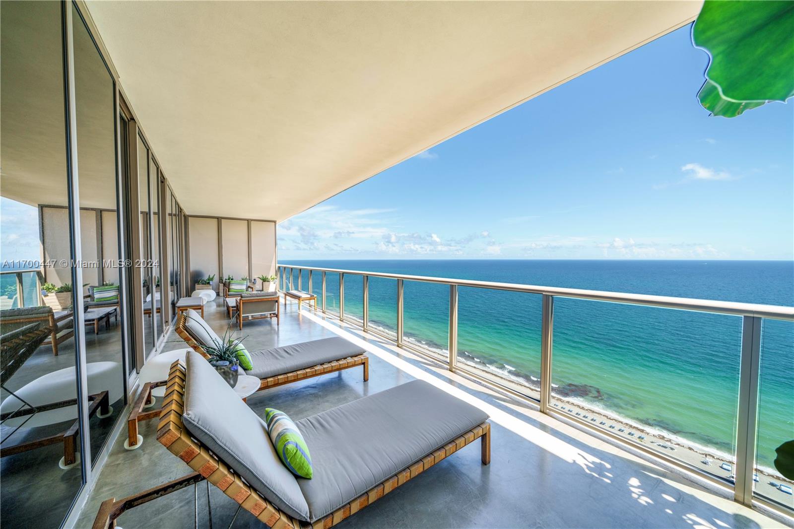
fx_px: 265
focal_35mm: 12
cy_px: 264
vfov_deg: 90.0
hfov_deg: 112.6
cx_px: 397
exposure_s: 1/200
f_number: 11
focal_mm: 12
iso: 200
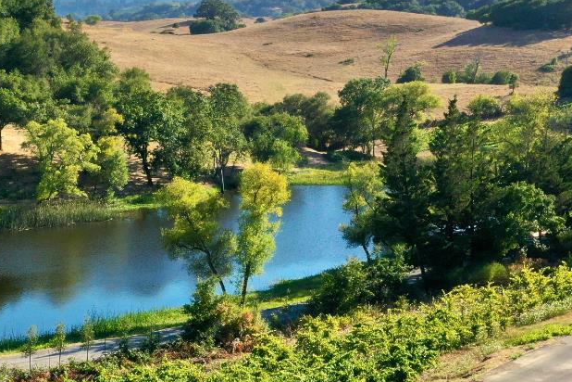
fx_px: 1080
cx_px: 44
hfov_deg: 28.4
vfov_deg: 20.0
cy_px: 254
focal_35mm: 68
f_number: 6.3
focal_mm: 10.26
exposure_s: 1/320
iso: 100
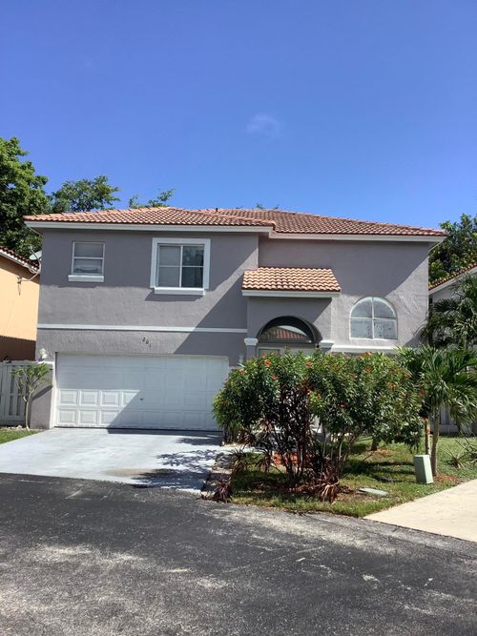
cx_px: 238
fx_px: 570
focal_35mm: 31
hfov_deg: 45.4
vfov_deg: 58.4
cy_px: 318
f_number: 2.4
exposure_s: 1/1294
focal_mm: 3.3
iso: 25
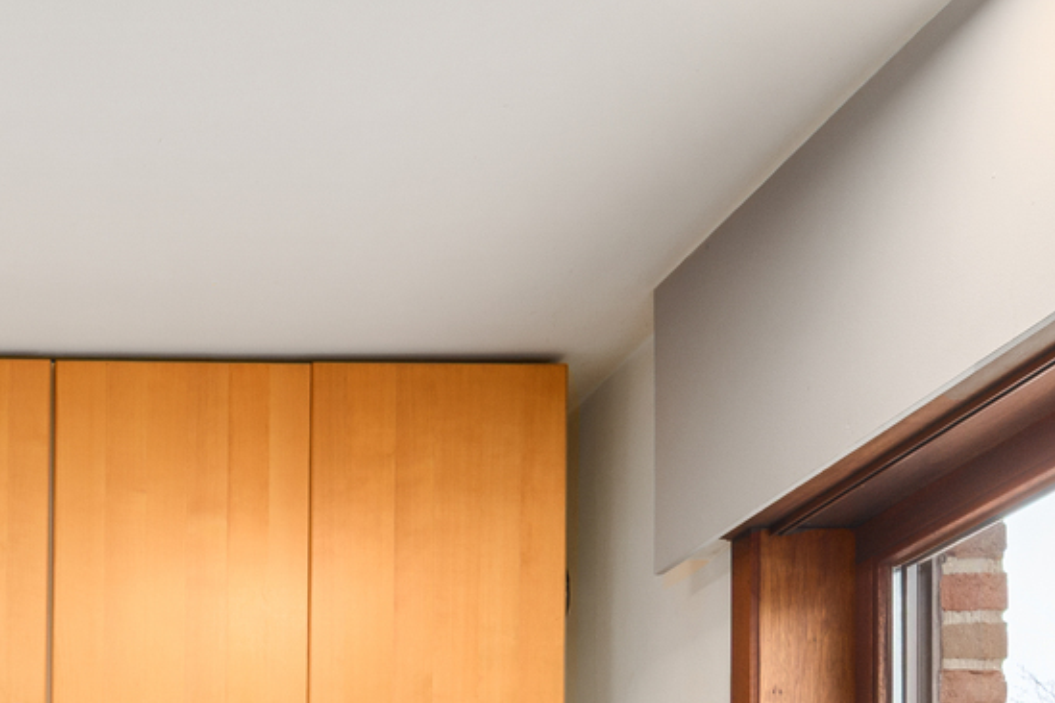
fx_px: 2051
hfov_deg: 25.7
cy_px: 1176
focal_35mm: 70
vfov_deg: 16.8
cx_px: -221
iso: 250
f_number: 11
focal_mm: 16
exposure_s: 1/20
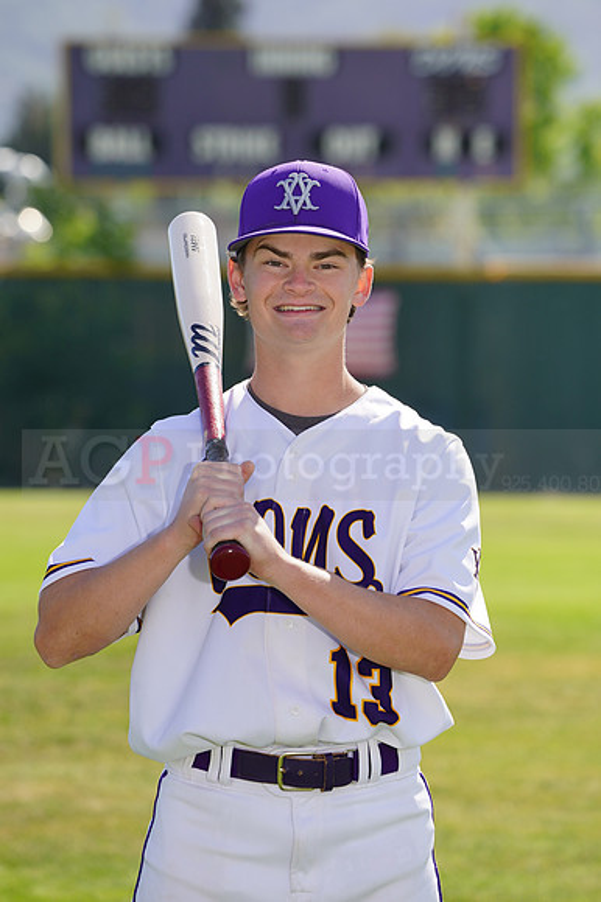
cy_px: 451
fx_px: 6418
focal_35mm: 256
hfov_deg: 5.4
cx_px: 300
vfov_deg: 8.0
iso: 100
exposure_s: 1/250
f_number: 8
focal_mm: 256
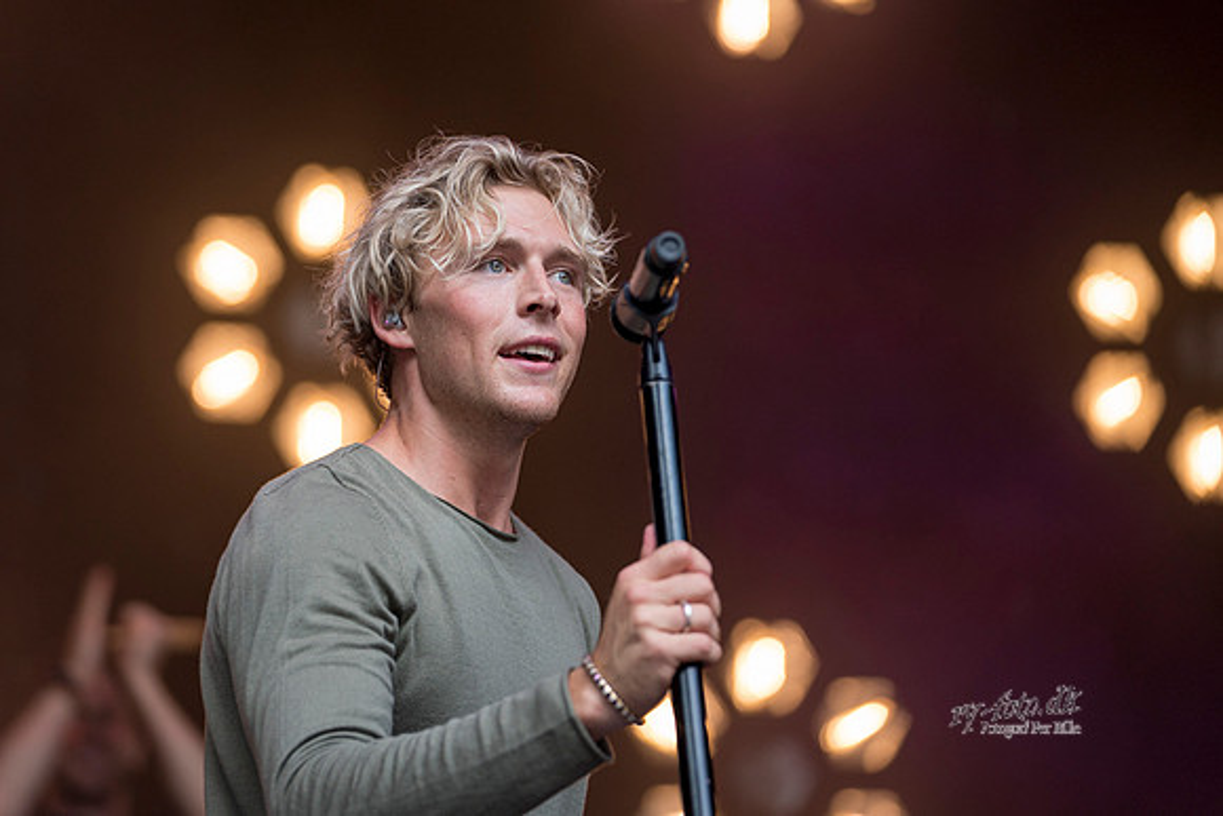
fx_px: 5862
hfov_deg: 11.9
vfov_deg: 8.0
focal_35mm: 173
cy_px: 325
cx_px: 485
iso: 400
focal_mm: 142
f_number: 2.8
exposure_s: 1/800
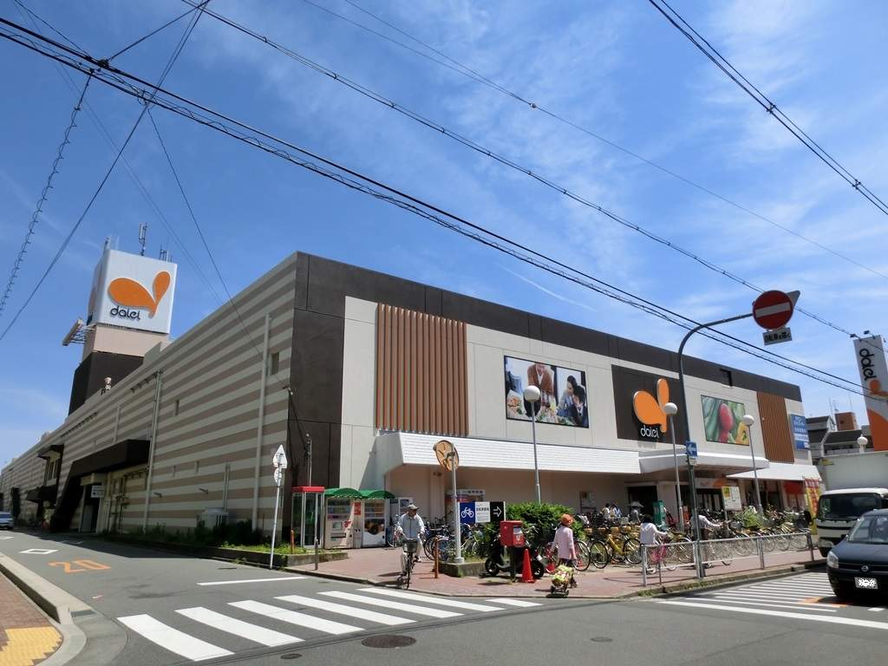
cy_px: 333
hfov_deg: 71.6
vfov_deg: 56.8
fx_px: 616
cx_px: 444
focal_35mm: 24
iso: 80
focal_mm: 4.24
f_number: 7.9
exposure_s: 1/320
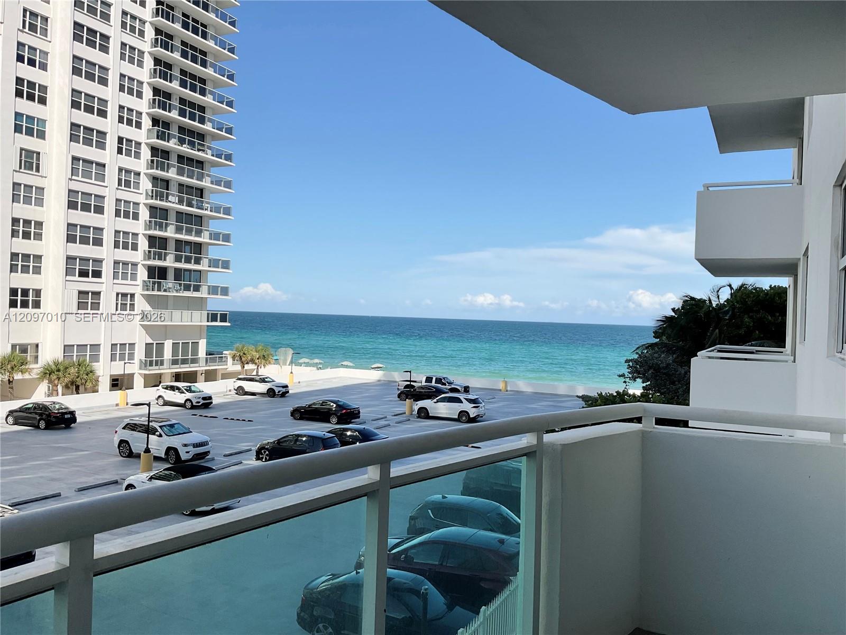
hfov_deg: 61.7
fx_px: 709
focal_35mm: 29
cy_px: 318
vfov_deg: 48.2
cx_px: 423
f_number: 1.8
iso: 16
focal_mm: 3
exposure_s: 1/2801
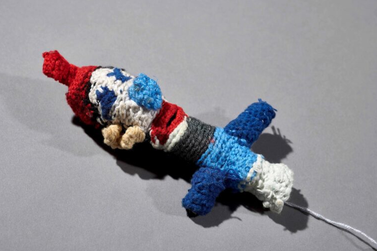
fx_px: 639
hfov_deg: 32.9
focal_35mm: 61
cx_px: 190
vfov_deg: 22.3
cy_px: 126
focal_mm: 60
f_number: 7.1
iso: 40
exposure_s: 1/125
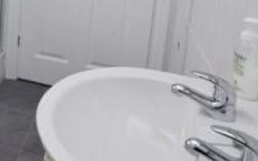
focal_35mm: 50
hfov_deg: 32.8
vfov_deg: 23.4
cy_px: -38
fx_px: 352
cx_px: -55
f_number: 5.6
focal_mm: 10
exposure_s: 1/125
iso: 400
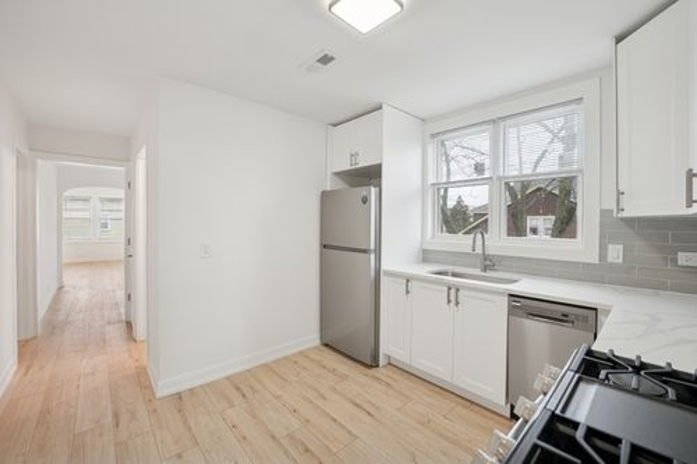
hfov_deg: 104.3
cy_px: 232
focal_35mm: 14
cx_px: 348
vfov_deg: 81.2
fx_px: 271
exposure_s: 1/60
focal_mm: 14
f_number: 4
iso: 400
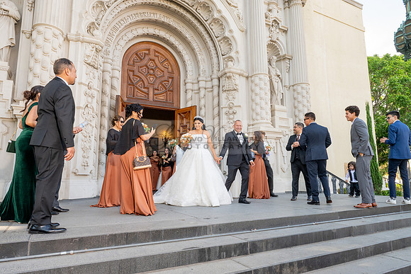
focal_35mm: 24
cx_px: 206
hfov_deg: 73.7
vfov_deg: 53.2
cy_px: 137
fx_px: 274
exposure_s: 1/200
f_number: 9
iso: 1000
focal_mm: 24
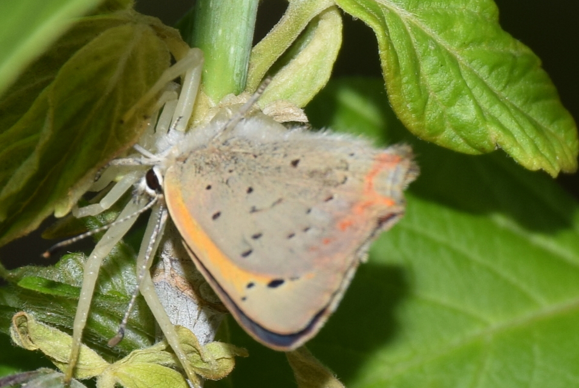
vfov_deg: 6.6
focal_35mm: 210
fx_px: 3380
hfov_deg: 9.8
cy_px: 194
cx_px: 290
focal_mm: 140
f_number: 13
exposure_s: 1/160
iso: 100
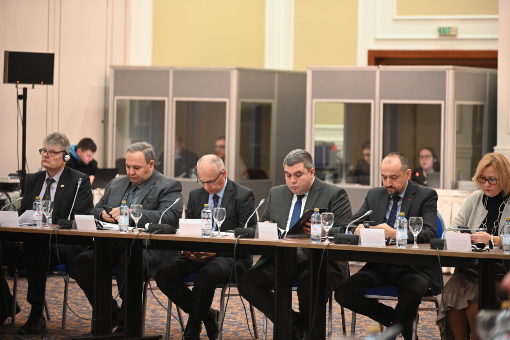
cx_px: 255
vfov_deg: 10.2
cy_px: 170
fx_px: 1912
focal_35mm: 135
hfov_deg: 15.2
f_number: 2.8
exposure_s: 1/160
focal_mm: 135
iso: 5000
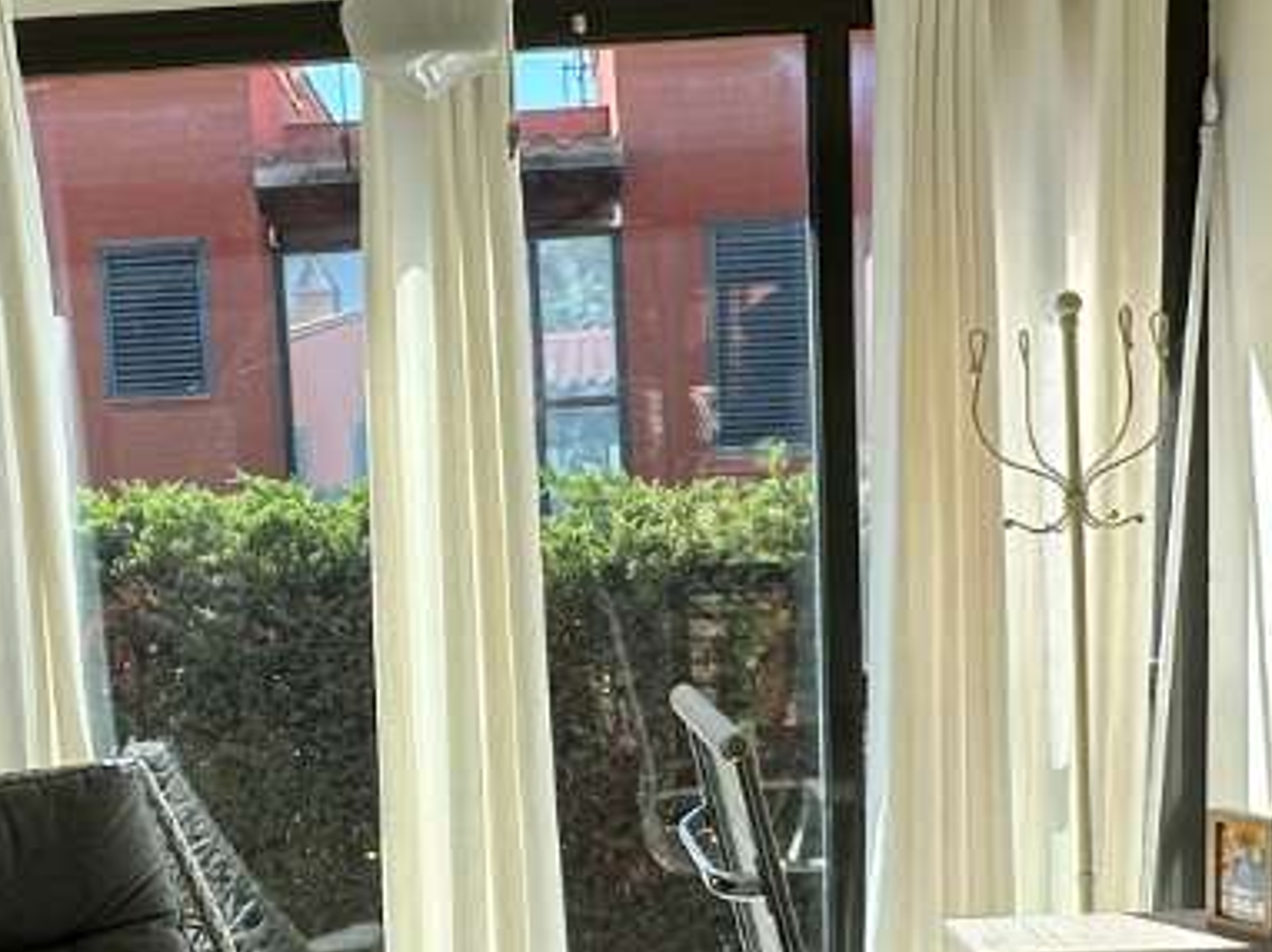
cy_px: 777
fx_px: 2020
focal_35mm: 55
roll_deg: +3.4
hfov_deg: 34.7
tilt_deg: -7.1
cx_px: 443
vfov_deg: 26.0
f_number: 2.2
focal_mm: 2.22
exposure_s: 1/584
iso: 40
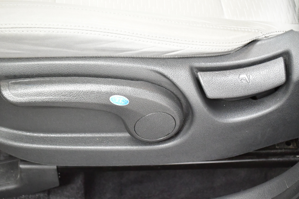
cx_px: 150
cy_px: 100
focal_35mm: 69
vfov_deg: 19.7
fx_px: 573
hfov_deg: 29.2
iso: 8000
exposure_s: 1/40
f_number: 5.6
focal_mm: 46
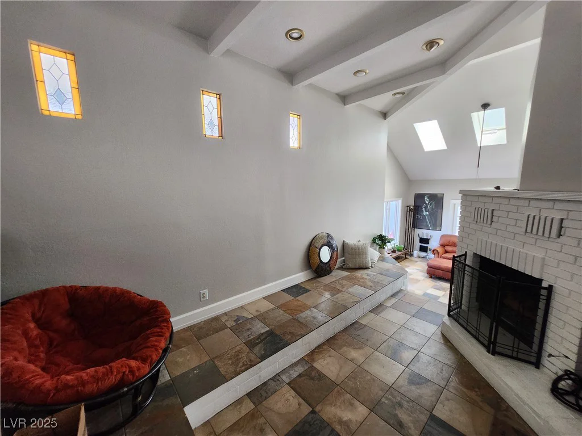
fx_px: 219
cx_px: 291
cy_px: 218
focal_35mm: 13
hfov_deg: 106.2
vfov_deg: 89.9
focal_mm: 1.74
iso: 160
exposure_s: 1/60
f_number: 2.2
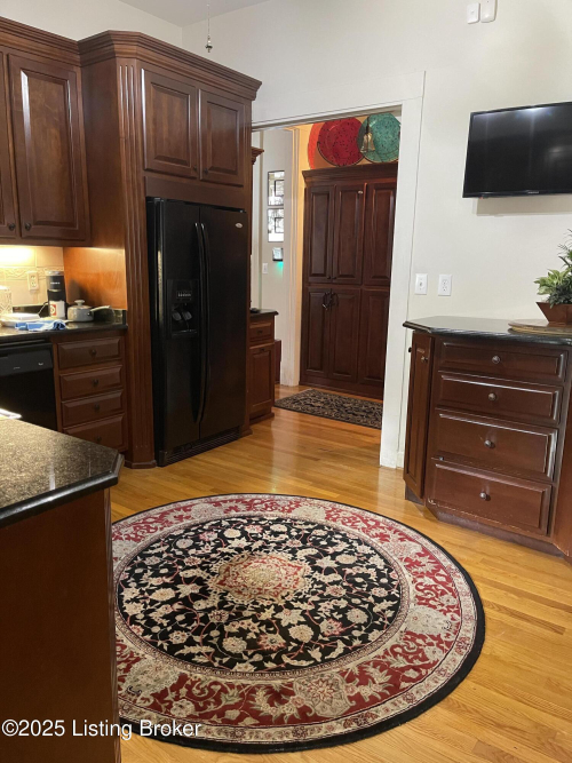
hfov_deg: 54.9
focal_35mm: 25
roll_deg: -0.7
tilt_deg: -12.5
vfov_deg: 69.4
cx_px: 286
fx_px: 551
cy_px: 382
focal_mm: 5.1
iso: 500
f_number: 1.6
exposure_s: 1/40
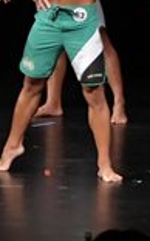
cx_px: -307
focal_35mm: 644
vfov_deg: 3.3
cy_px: 20
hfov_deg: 2.0
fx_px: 4228
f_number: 5.6
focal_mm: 85
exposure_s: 1/400
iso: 3200
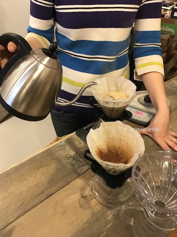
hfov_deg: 49.7
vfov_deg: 63.4
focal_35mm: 28
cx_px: 88
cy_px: 118
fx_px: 191
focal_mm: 3.99
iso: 100
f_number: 1.8
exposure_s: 1/14
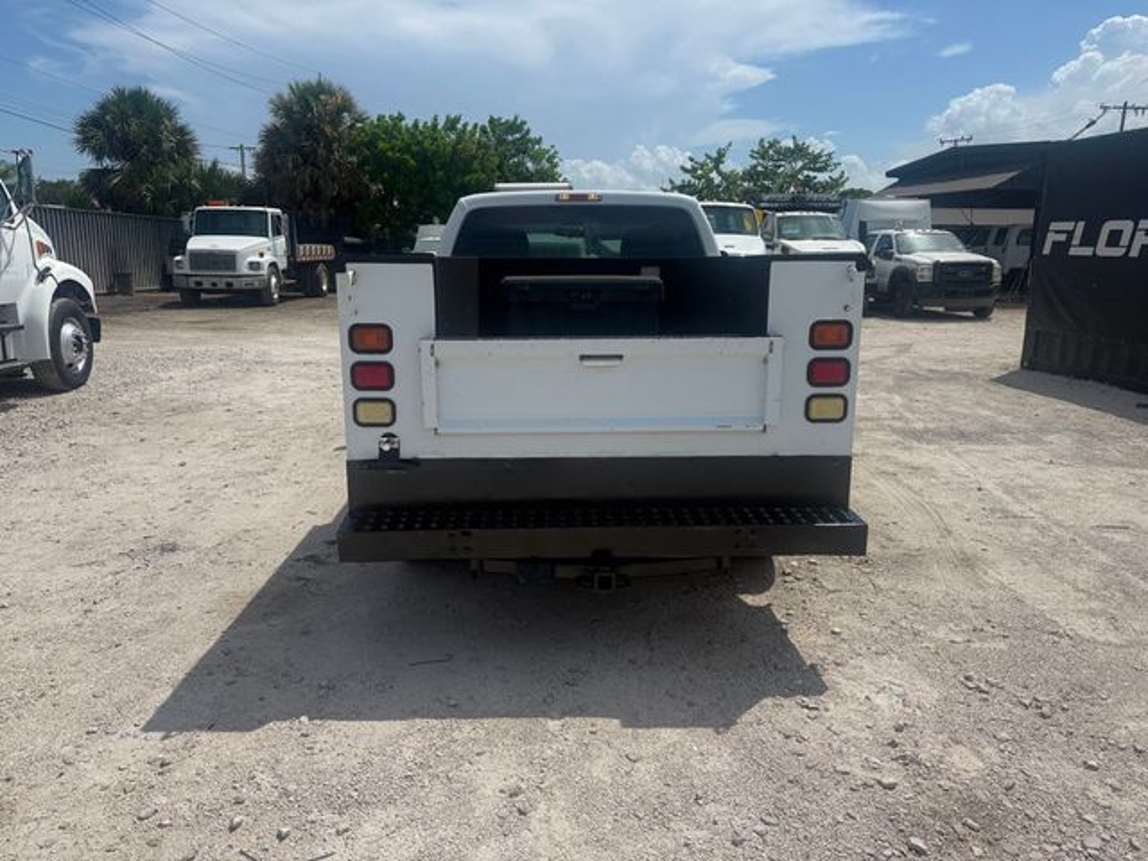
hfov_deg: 71.6
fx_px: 796
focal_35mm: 24
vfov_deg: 56.8
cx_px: 574
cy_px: 430
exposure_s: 1/8130
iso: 80
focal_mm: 6.76
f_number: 1.78
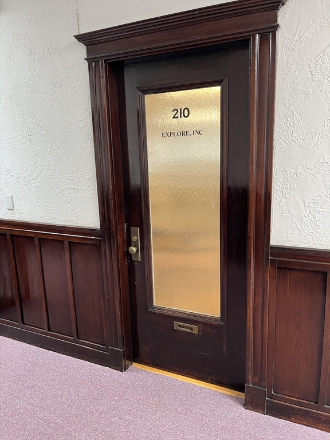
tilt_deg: -12.1
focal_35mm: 26
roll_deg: +3.8
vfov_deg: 67.3
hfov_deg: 53.1
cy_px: 220
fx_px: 330
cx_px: 165
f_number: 1.6
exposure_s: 1/60
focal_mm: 5.1
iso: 100
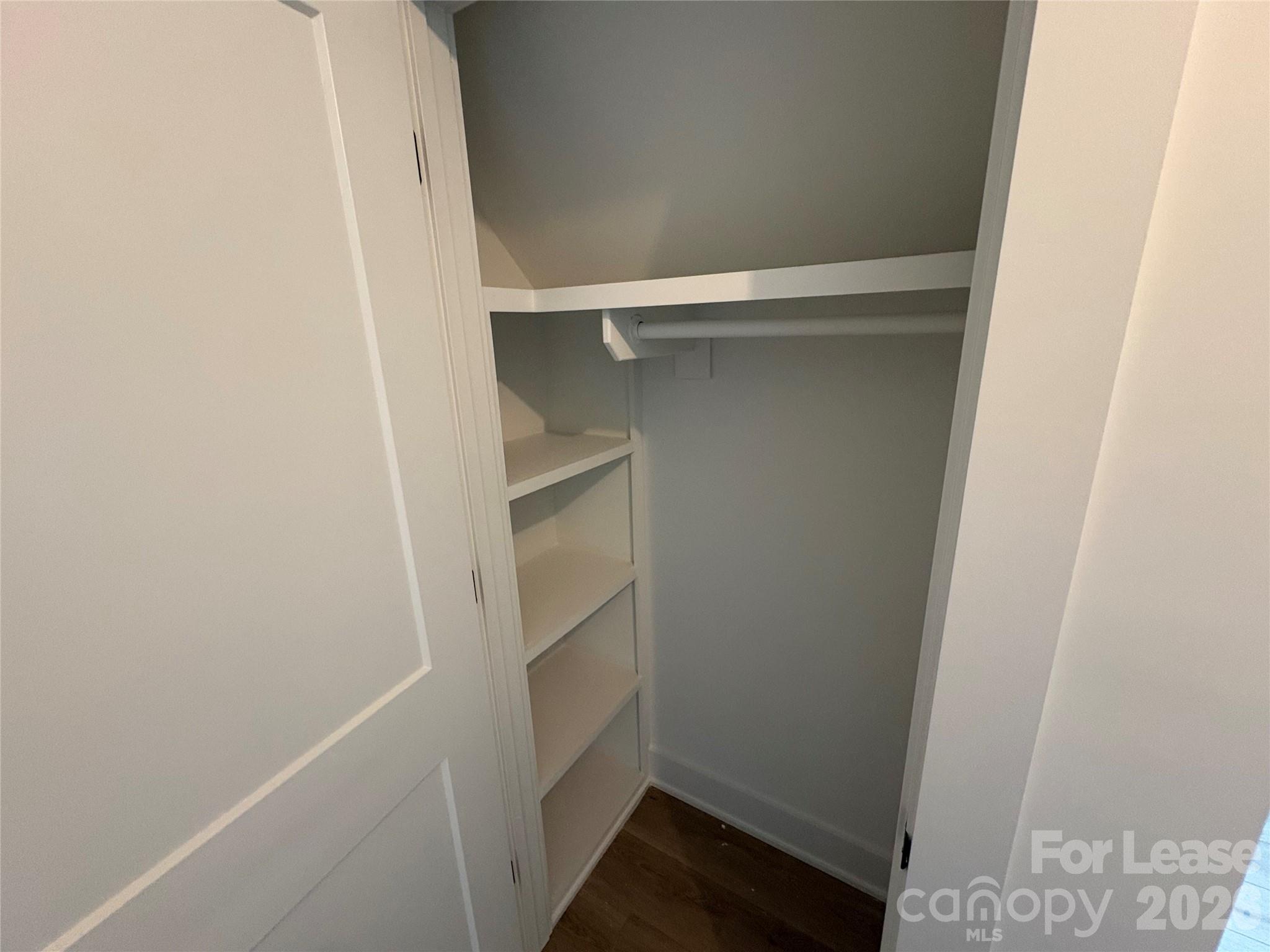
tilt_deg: -15.2
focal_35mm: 14
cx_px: 635
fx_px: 514
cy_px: 476
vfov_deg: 85.7
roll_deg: +1.7
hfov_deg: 102.1
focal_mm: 2.22
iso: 500
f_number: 2.2
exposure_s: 1/60
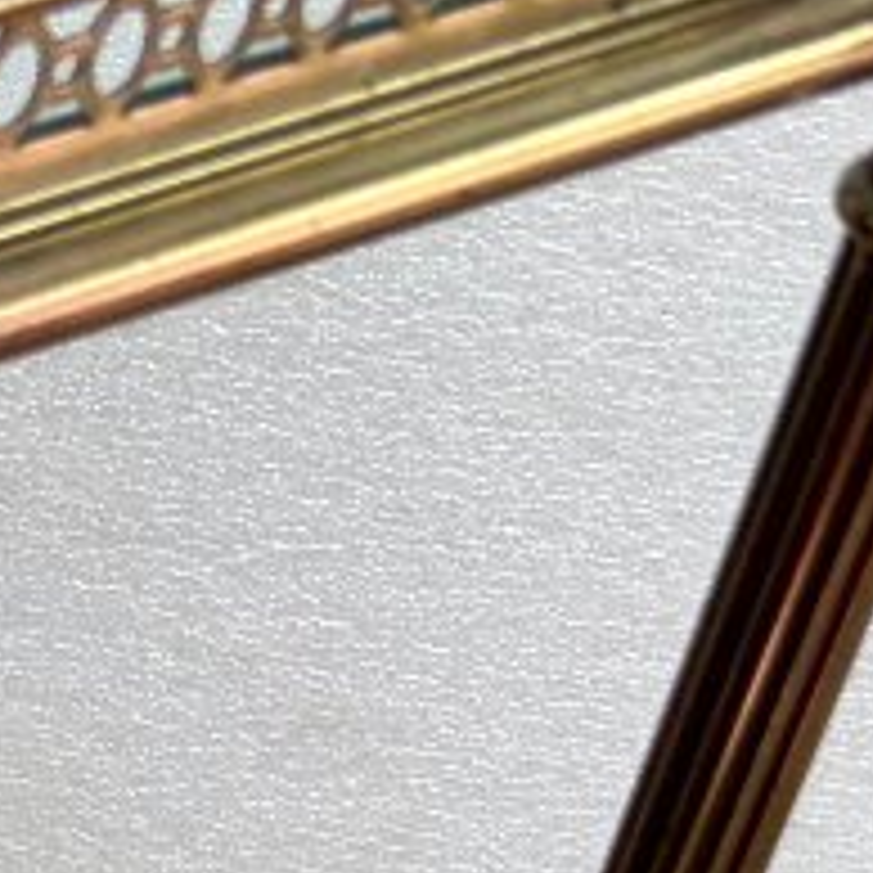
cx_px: -1476
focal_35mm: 142
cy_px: 1620
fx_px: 4052
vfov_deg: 11.3
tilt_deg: -50.3
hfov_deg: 10.1
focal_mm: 5.96
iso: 80
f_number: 1.6
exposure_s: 1/100
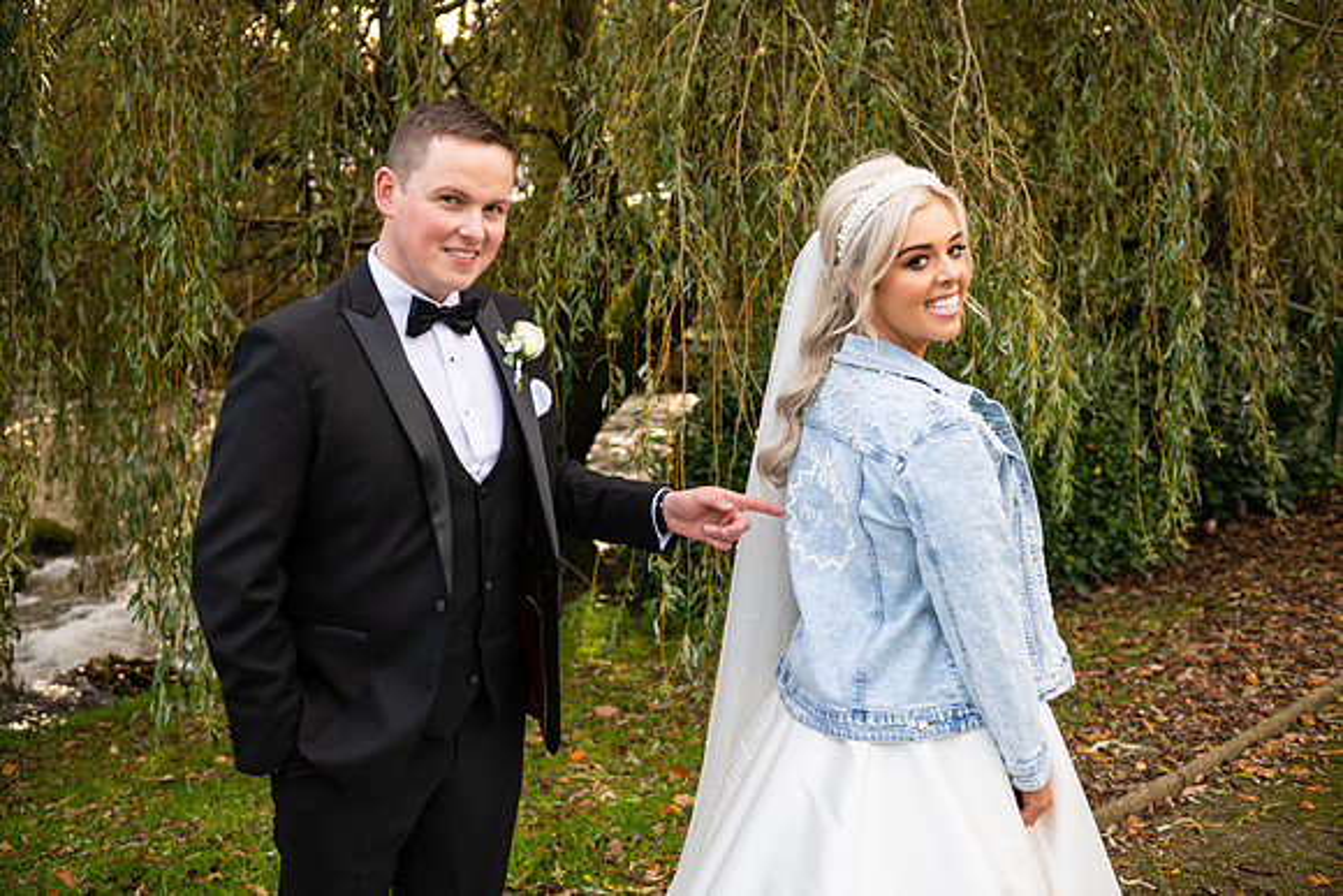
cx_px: 672
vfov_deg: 31.9
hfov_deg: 46.4
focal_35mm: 42
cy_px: 448
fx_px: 1567
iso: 160
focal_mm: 42
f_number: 3.5
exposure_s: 1/160
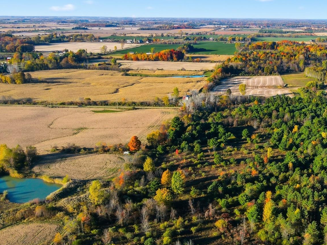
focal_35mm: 43
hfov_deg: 41.1
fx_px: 406
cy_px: 170
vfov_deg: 33.2
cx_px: 282
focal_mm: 4.5
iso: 100
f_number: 2.8
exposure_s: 1/500
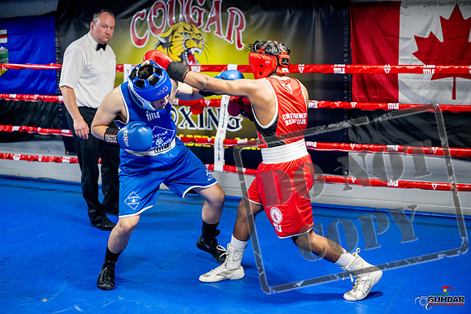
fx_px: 654
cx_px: 236
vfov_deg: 27.0
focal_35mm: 50
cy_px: 157
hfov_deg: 39.6
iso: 4000
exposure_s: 1/800
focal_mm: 50
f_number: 2
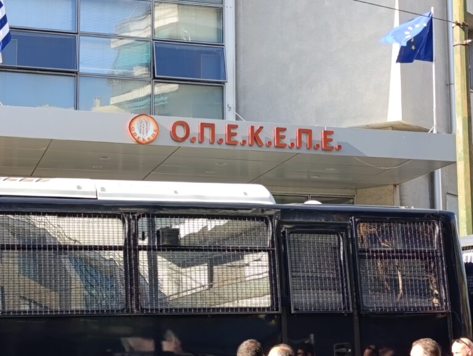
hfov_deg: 25.3
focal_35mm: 77
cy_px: 178
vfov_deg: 19.2
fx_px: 1053
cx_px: 236
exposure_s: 1/133
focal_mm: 6.14
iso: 50
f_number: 1.6
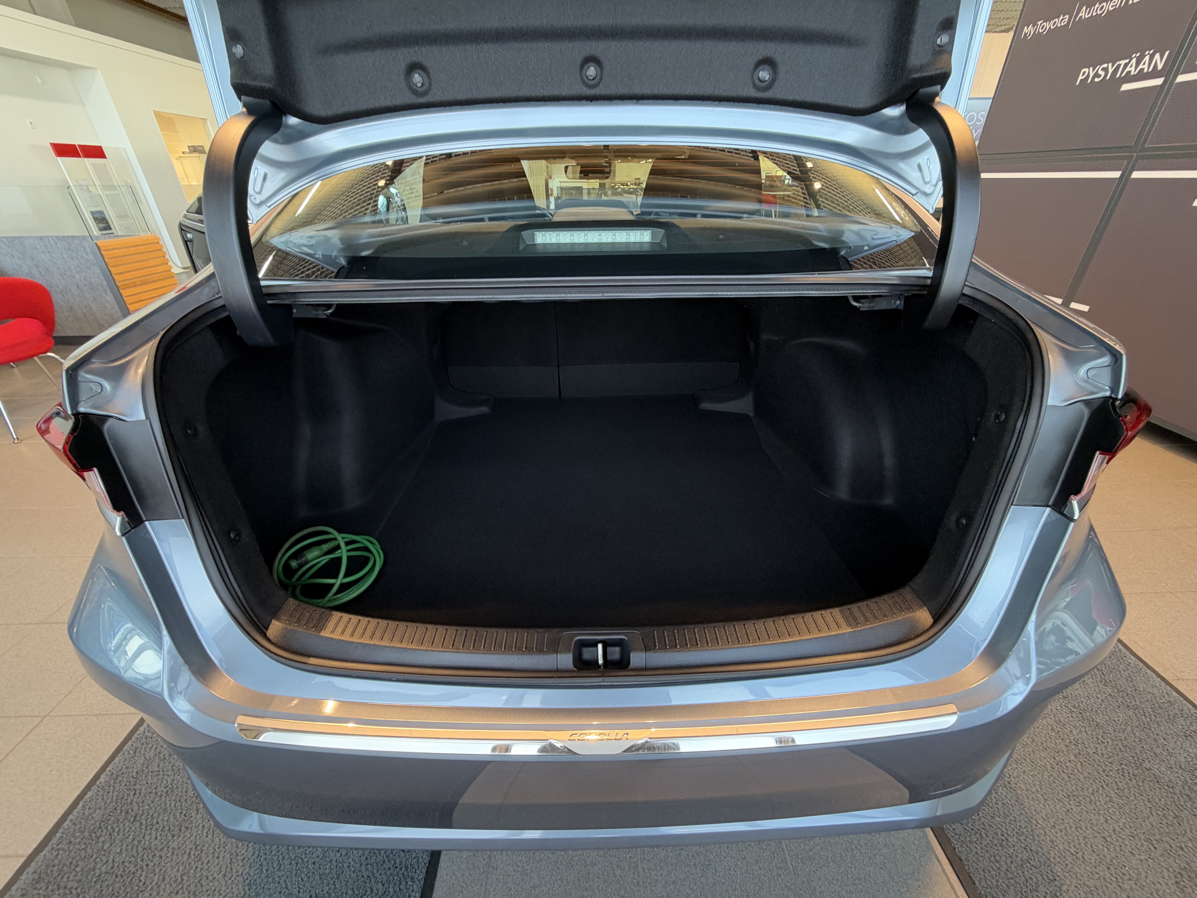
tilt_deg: -29.0
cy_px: 449
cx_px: 598
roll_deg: +0.4
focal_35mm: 14
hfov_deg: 102.1
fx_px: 484
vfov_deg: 85.7
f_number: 2.2
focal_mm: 2.22
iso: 200
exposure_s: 1/50
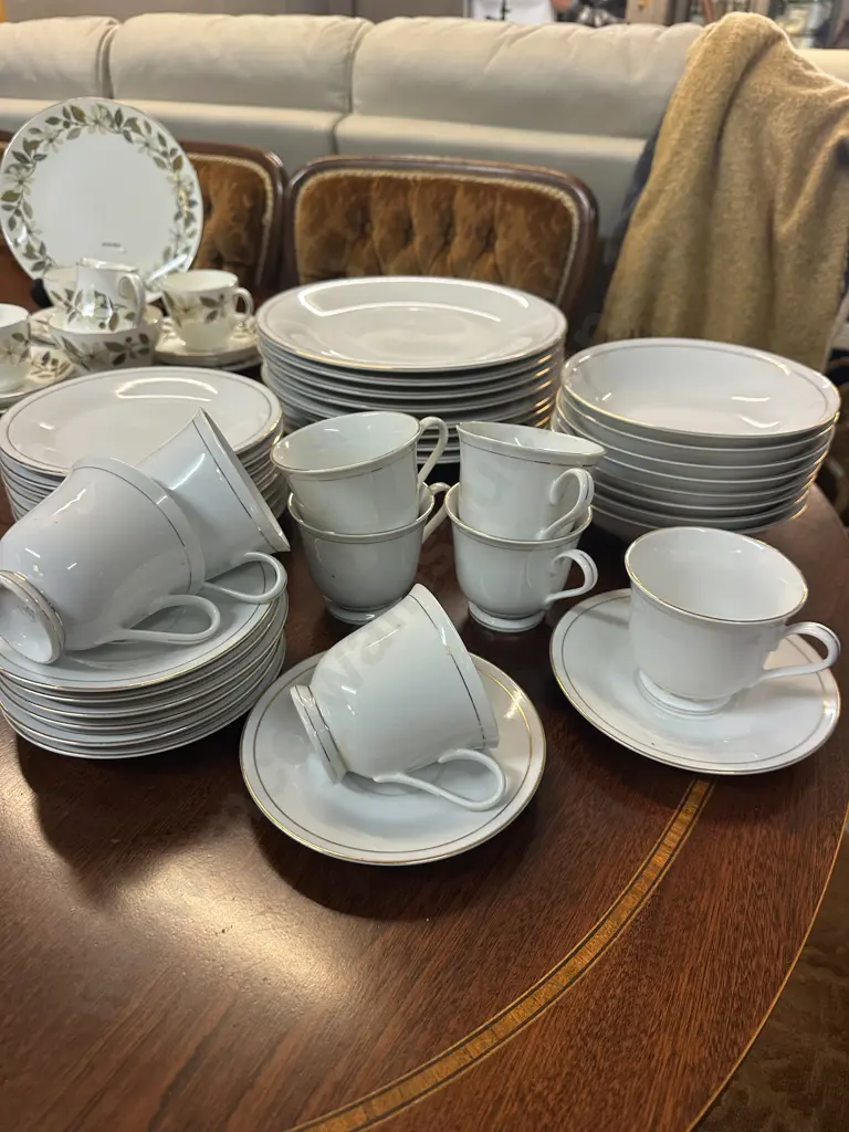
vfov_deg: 71.6
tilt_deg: -33.4
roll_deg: -0.9
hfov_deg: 56.8
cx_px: 424
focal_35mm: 24
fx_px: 785
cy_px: 566
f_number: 1.78
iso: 200
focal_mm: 6.86
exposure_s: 1/100
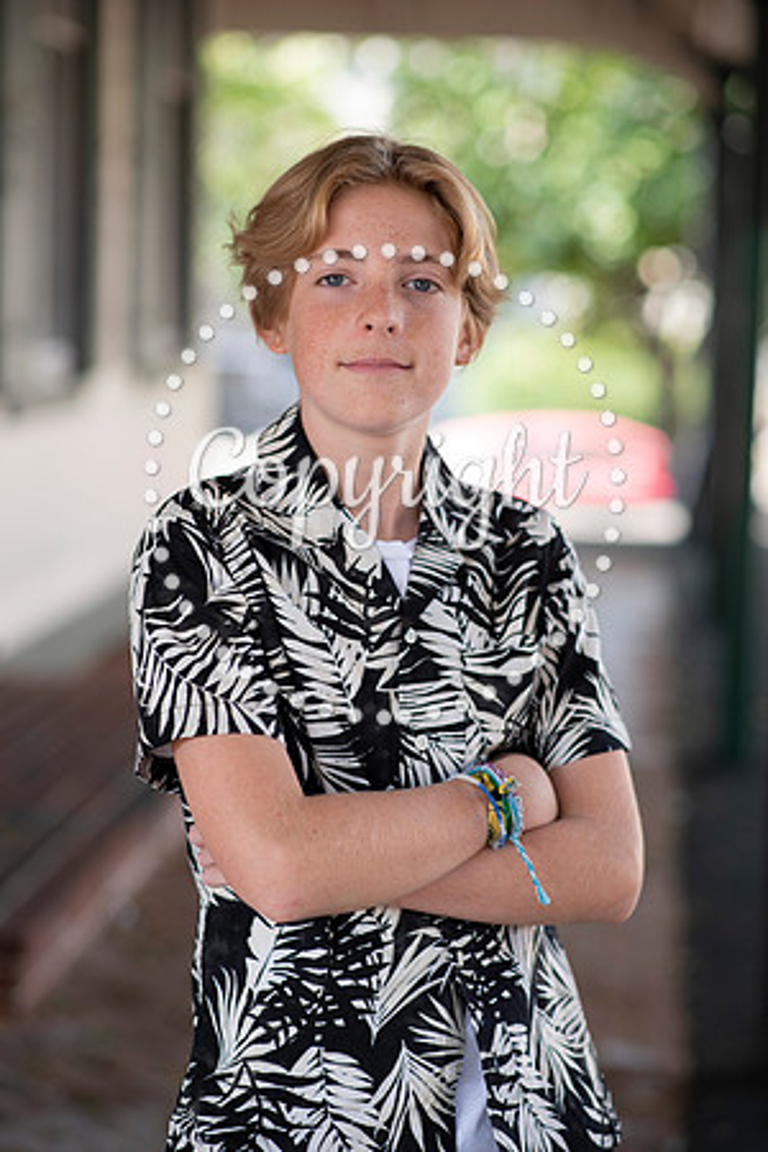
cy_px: 576
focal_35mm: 85
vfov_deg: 23.9
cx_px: 384
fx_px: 2720
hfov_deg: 16.1
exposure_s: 1/320
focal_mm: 85
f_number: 2.5
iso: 200
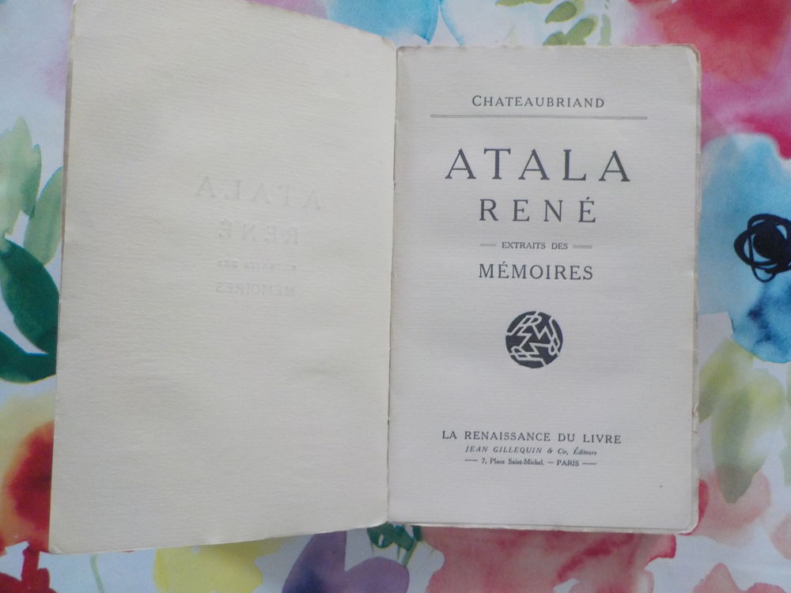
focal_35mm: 30
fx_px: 686
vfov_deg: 46.8
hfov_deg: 60.0
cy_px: 296
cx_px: 396
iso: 400
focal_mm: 4.1
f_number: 3.3
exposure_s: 1/30
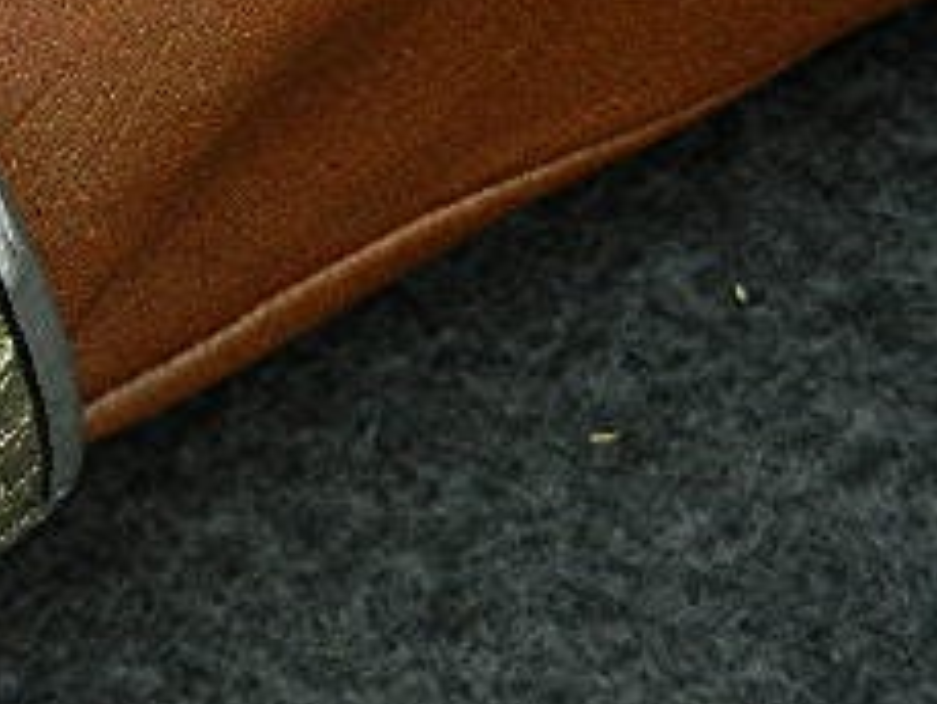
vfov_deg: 6.9
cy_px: 49
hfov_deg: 9.1
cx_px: -237
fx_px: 5823
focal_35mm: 215
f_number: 4.3
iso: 400
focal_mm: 13.9
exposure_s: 1/17.2
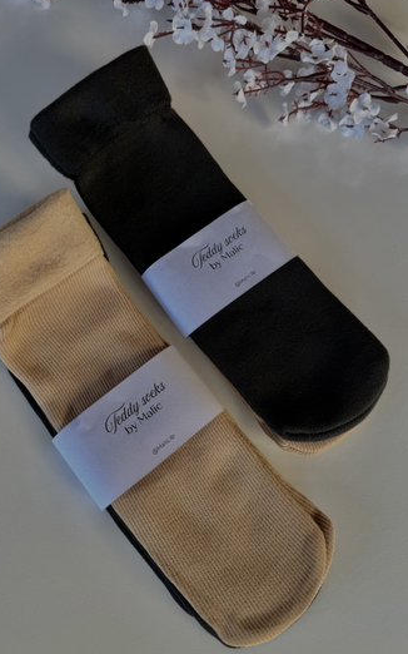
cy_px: 326
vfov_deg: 70.4
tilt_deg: -75.3
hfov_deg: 47.3
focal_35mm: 26
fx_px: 463
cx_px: 161
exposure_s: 1/121
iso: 80
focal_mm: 6.76
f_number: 1.78
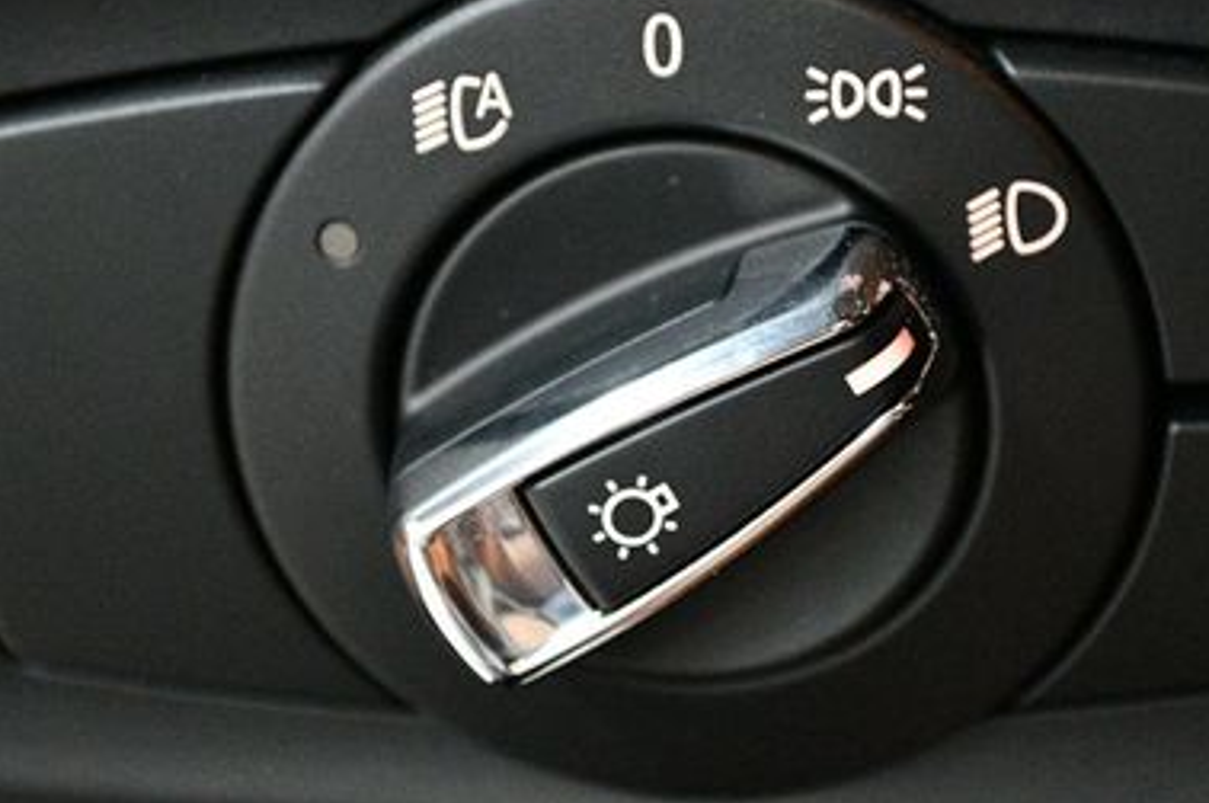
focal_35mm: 122
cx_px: 713
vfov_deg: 11.2
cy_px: 394
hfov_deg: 16.8
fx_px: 4092
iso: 8000
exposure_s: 1/60
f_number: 5.3
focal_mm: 48
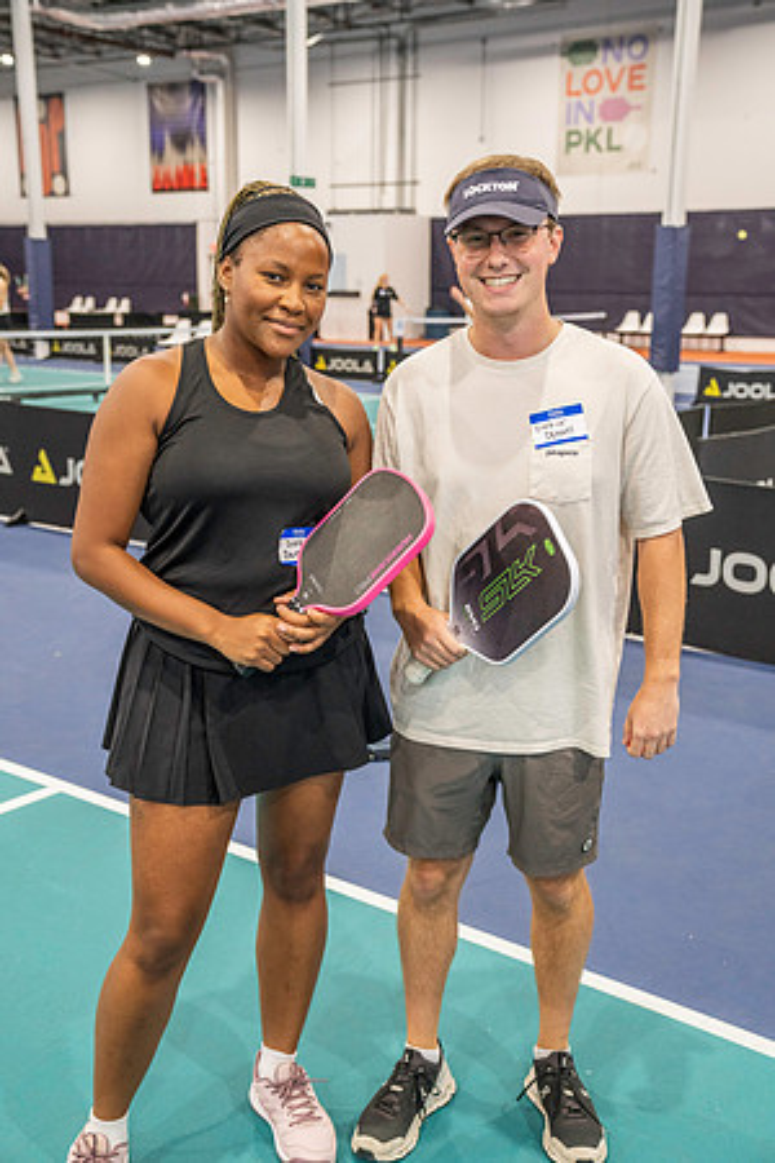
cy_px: 582
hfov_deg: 32.6
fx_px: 1324
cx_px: 388
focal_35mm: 41
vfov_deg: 47.4
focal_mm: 41
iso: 3200
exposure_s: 1/200
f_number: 4
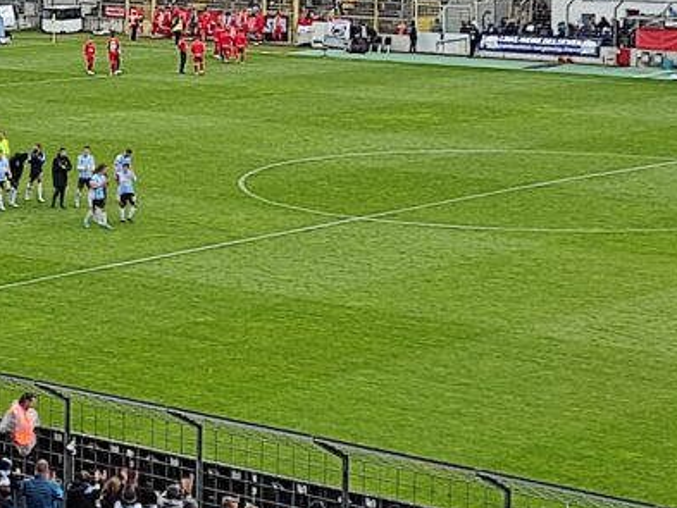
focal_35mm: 131
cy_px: 96
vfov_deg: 11.3
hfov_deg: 14.9
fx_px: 2563
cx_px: 84
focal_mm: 4.71
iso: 50
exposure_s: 1/643
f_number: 1.79
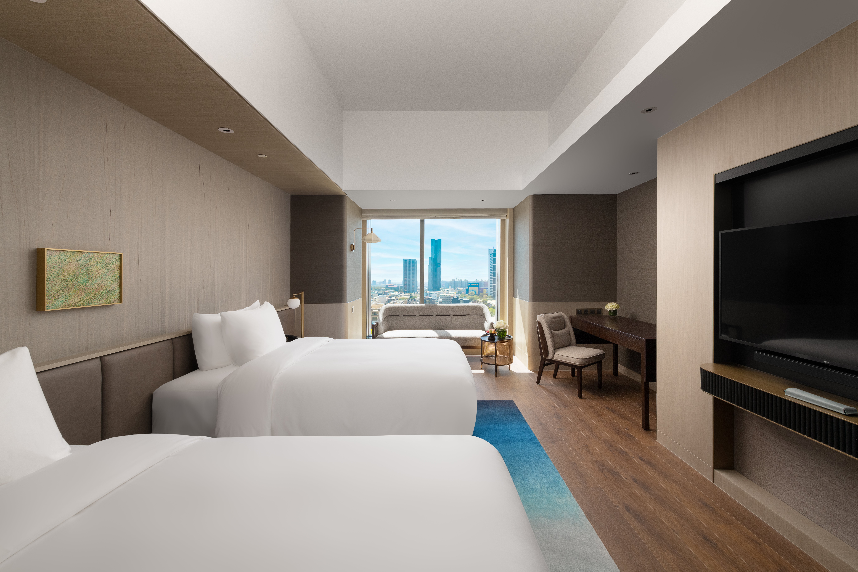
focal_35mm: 14
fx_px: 334
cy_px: 286
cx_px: 429
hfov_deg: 104.3
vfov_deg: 81.2
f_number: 11
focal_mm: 14
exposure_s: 1/10
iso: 250
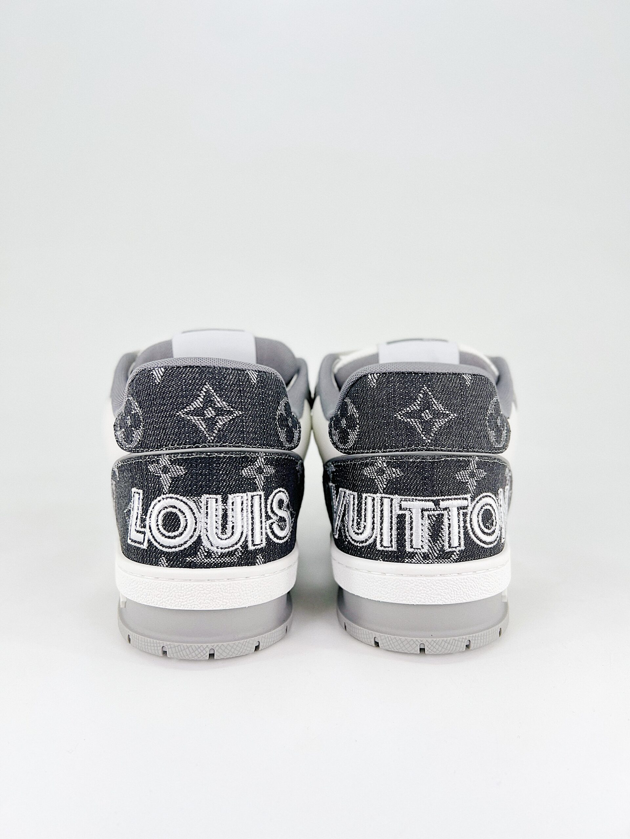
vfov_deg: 67.3
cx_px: 315
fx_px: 631
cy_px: 420
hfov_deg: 53.1
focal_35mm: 26
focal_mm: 5.7
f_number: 1.5
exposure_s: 1/924
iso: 50
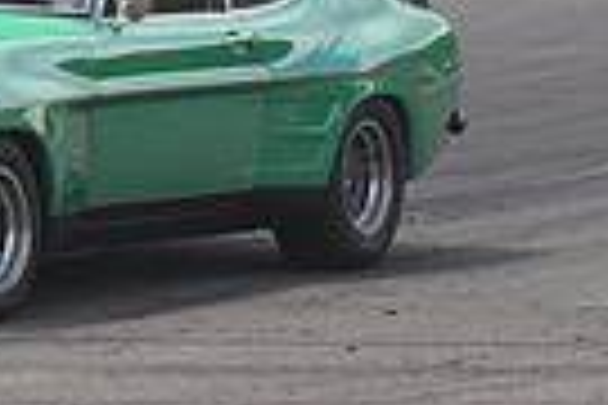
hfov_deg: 3.5
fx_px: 9829
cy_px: -245
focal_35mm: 582
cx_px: -171
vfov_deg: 2.4
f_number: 5.6
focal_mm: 135
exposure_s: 1/640
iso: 560
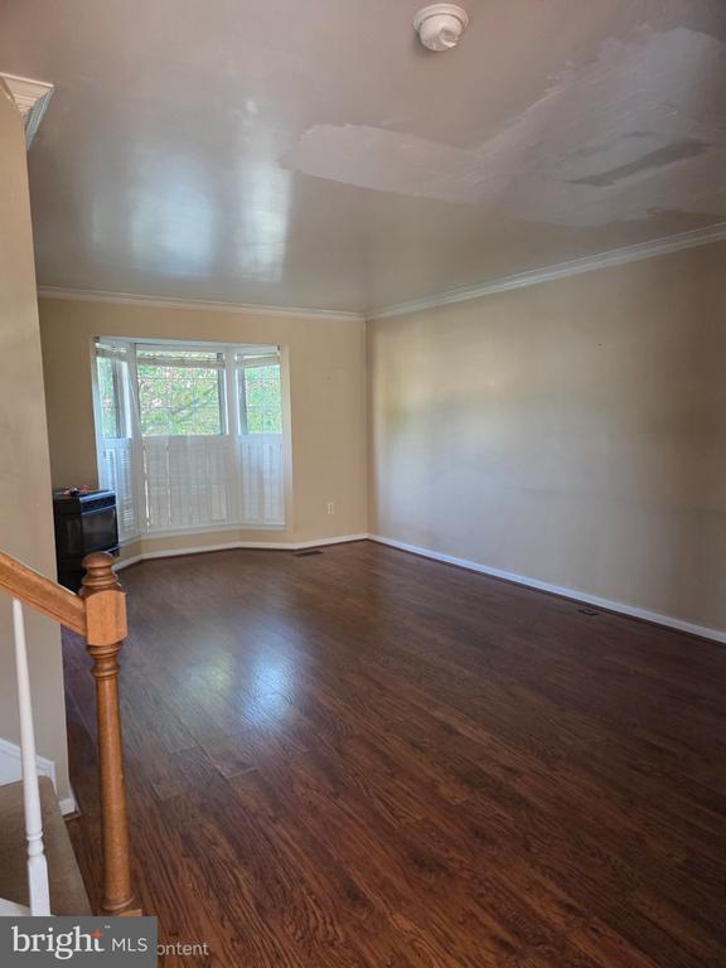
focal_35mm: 23
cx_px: 363
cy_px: 484
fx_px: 643
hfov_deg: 58.9
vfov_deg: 73.9
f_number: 1.7
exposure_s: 1/120
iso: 400
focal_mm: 6.3
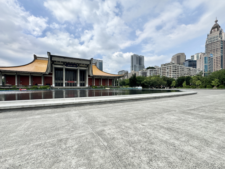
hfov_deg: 98.2
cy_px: 88
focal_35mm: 15
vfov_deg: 81.7
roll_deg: +0.0
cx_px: 114
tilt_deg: -0.5
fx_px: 97
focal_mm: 2.22
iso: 50
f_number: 2.2
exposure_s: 1/1748
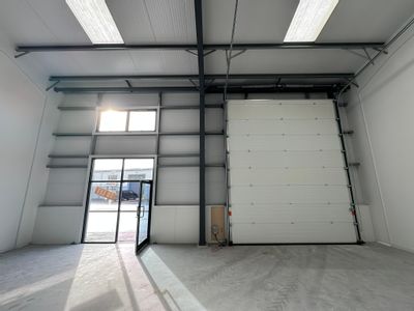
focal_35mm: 14
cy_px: 156
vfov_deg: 85.7
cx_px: 207
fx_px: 167
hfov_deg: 102.1
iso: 40
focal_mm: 2.22
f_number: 2.2
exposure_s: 1/118
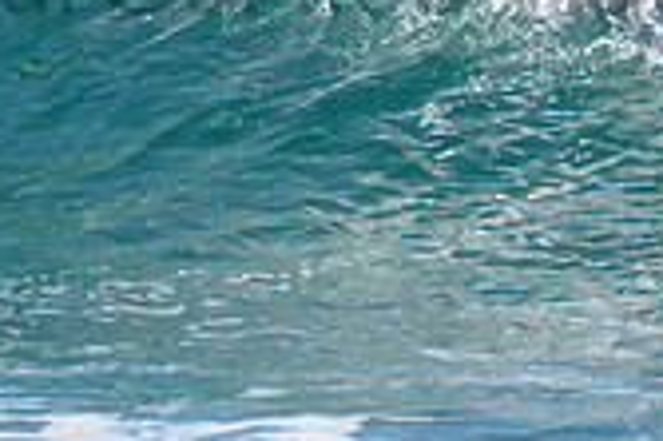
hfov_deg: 1.0
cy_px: -237
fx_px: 39225
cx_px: 542
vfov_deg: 0.6
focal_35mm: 2132
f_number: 5.6
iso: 160
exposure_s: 1/2000
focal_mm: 500
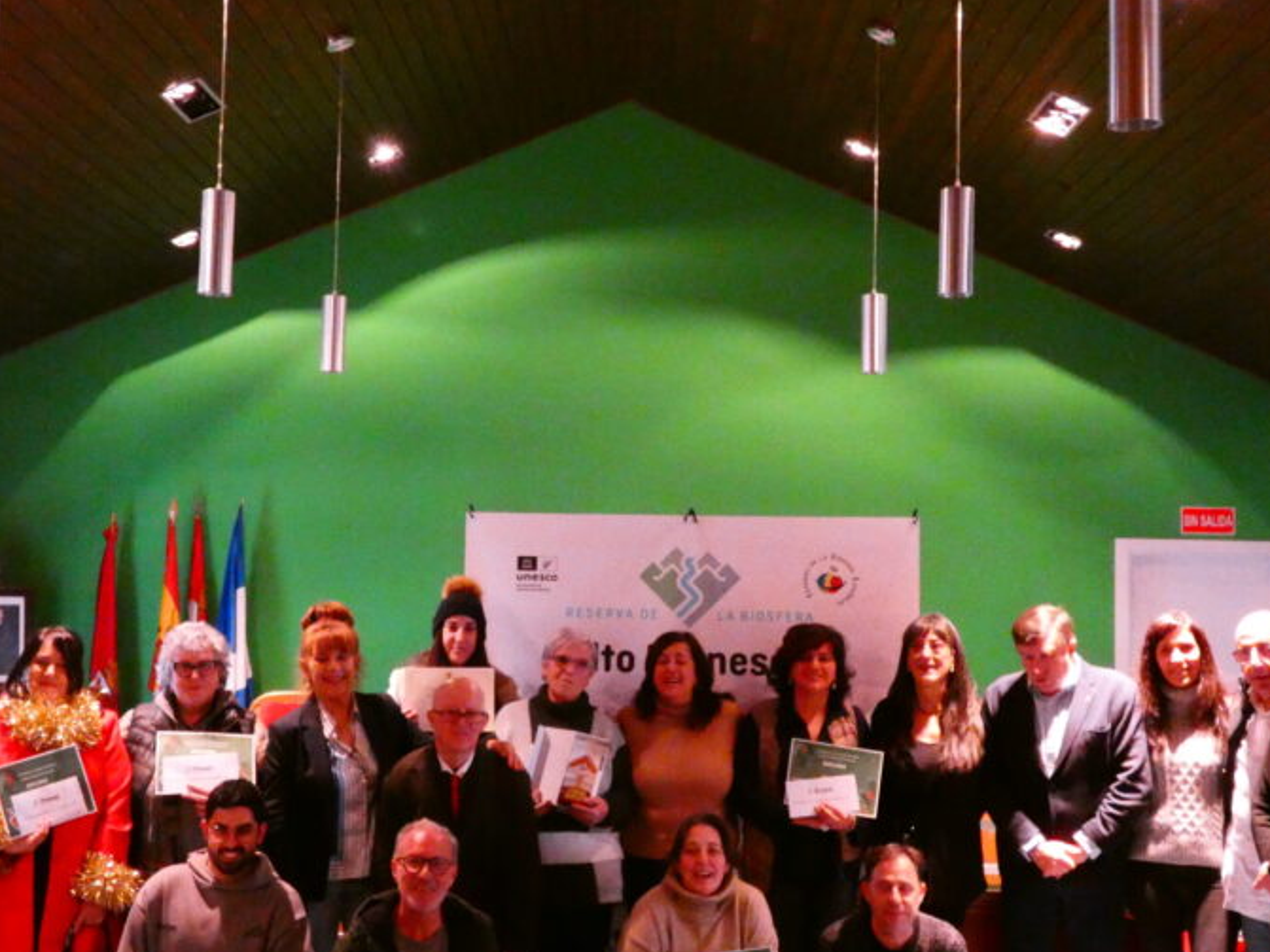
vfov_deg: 28.6
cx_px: 575
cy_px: 484
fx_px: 1871
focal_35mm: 51
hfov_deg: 37.5
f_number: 4
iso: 1600
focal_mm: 6.8
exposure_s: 1/20
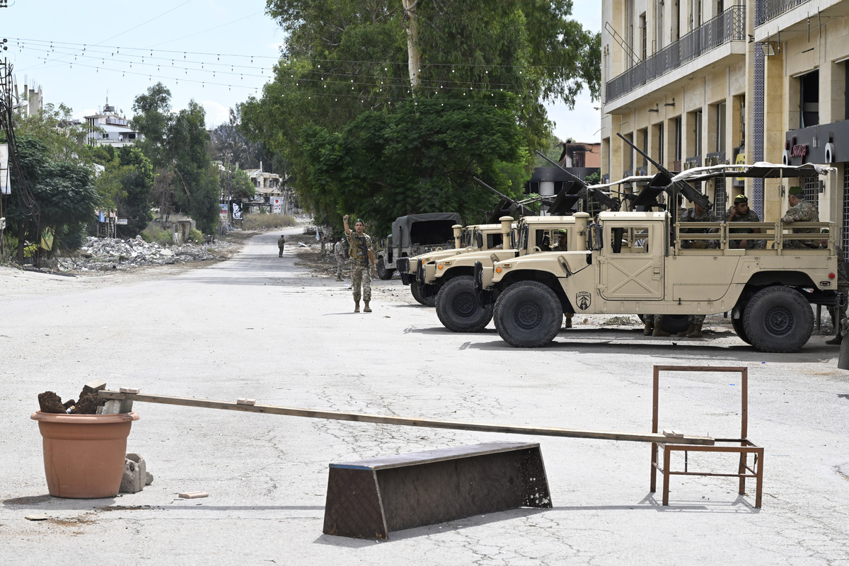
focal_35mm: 72
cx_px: 424
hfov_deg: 28.1
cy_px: 283
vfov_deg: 18.9
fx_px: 1698
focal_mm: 72
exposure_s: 1/640
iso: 800
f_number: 11
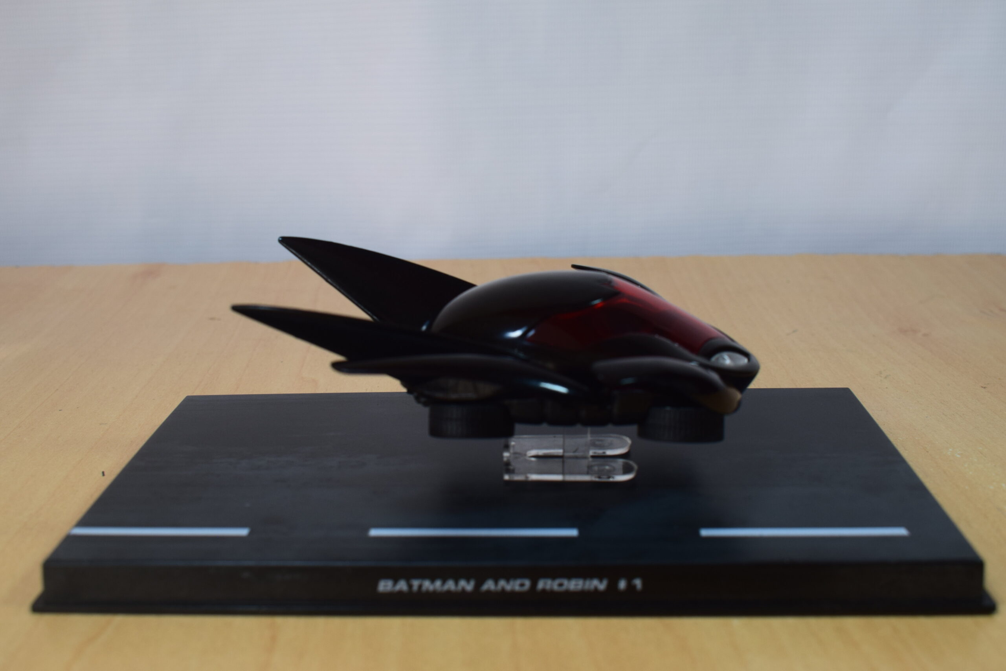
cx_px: 503
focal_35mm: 42
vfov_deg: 31.9
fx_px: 1174
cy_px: 336
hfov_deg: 46.4
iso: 400
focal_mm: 28
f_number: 9
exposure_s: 1/100
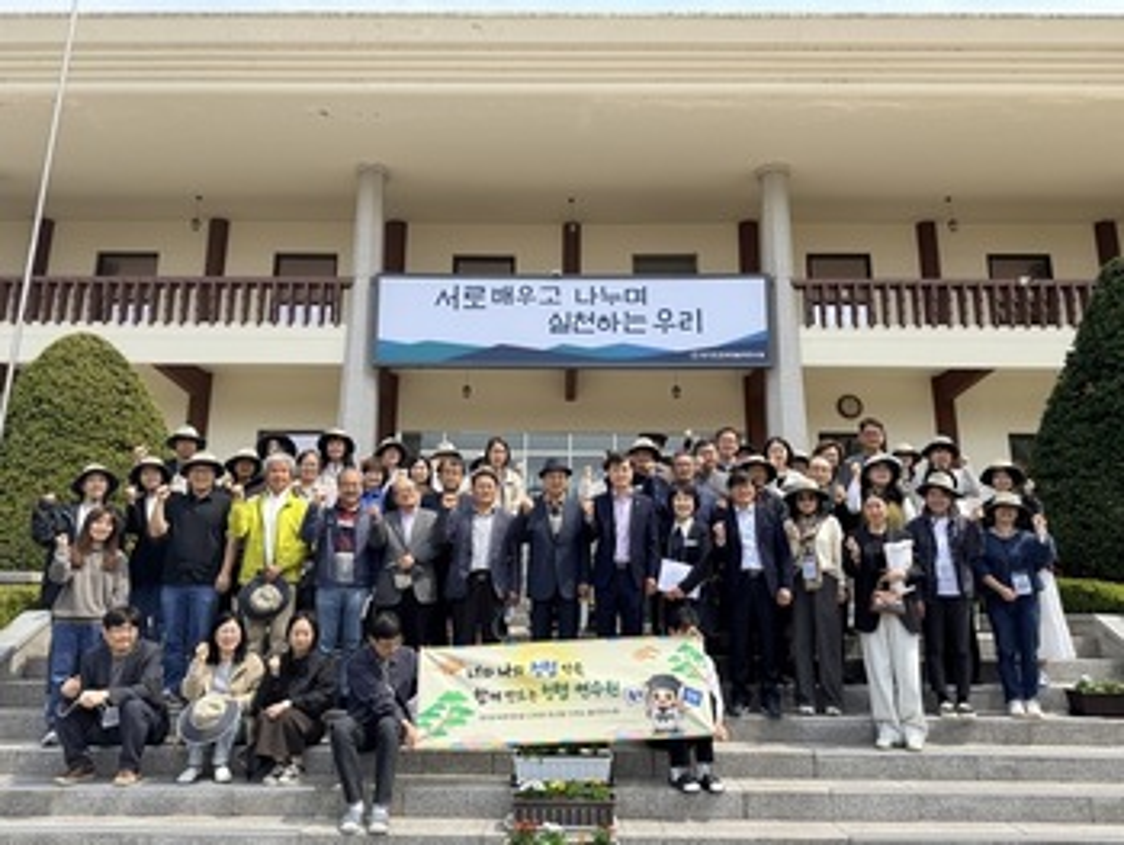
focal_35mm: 24
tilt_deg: +14.0
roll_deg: -1.0
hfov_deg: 71.6
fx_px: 780
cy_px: 422
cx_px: 562
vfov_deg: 56.9
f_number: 1.78
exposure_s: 1/2232
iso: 80
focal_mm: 6.76
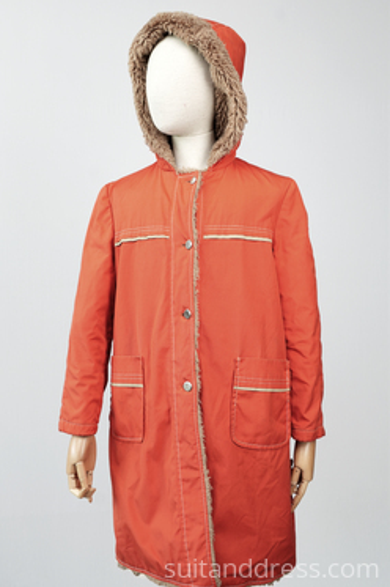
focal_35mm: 49
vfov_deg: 40.7
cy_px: 301
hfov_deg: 27.7
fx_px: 790
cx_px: 201
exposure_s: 1/25
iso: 320
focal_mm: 31
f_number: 8
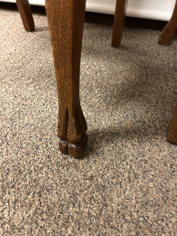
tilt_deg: -44.8
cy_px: 118
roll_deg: -0.5
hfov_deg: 53.1
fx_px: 177
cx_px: 88
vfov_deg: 67.3
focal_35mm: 26
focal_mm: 5.7
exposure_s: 1/40
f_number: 1.5
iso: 250
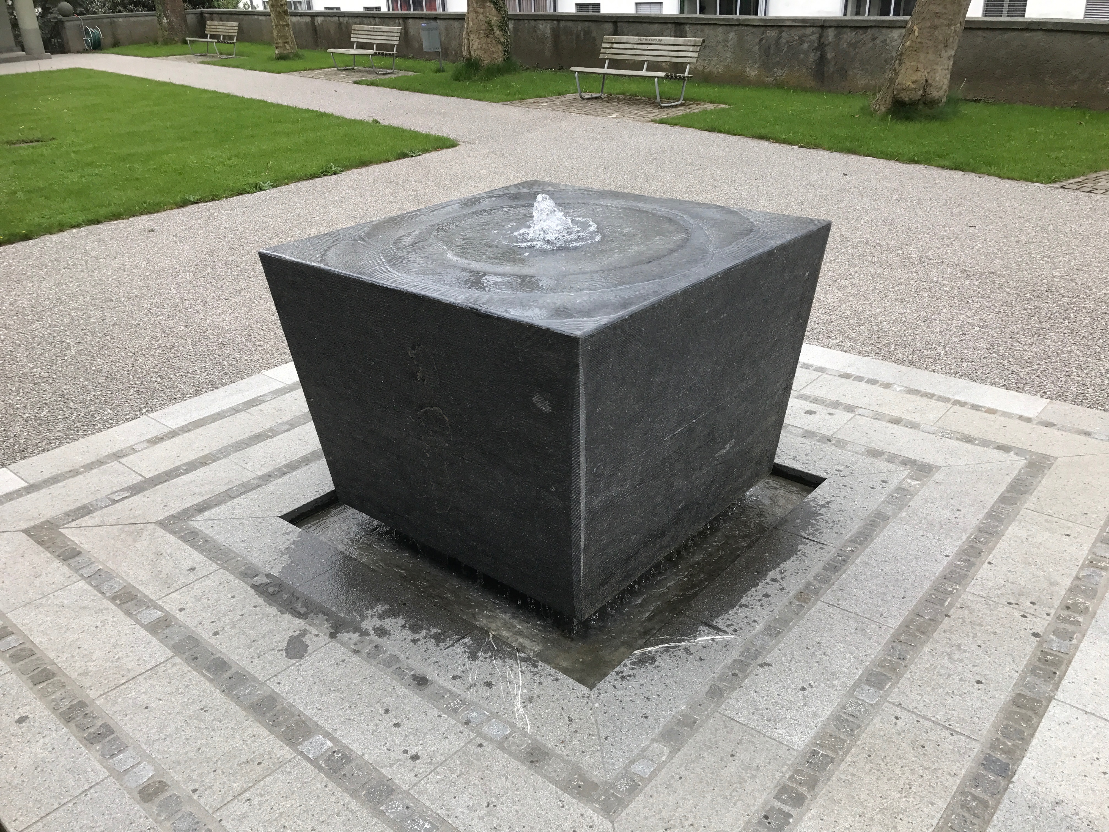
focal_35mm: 28
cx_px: 554
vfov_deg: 49.7
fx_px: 897
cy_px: 416
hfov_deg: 63.4
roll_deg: +2.7
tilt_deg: -22.9
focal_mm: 3.99
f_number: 1.8
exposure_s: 1/563
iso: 20
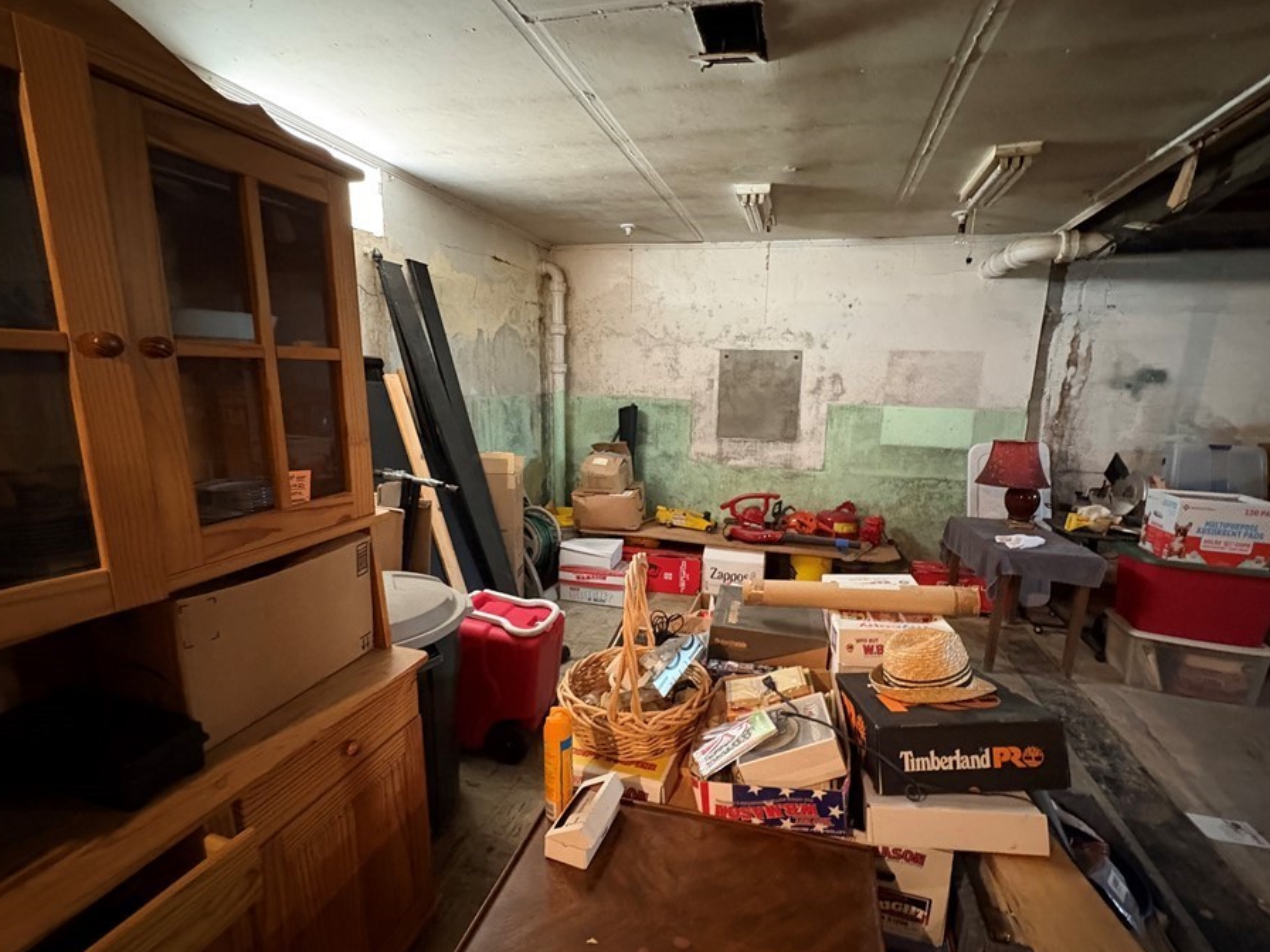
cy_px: 490
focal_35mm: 16
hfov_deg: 94.4
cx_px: 665
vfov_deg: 78.1
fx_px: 587
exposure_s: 1/33
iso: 1000
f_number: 2.2
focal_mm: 2.22
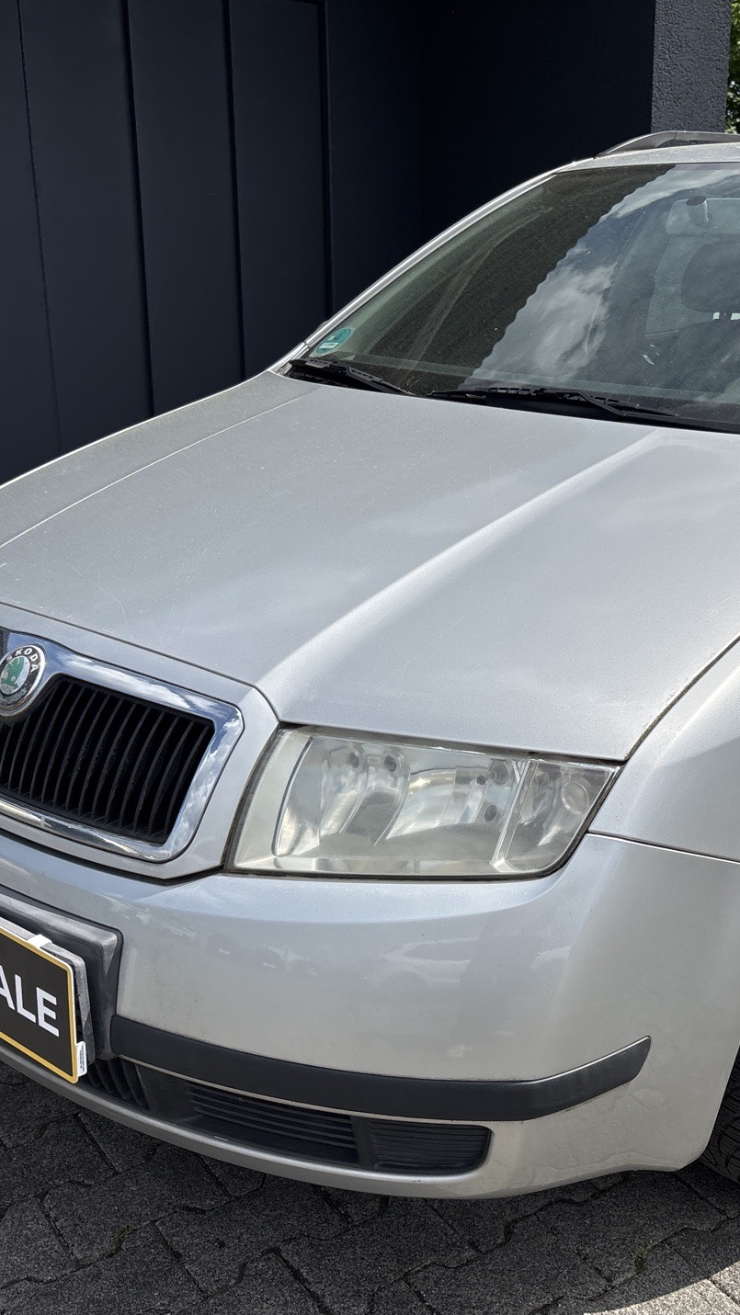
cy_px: 656
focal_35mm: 38
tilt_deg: -16.7
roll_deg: -2.1
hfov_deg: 30.6
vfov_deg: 52.8
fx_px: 1325
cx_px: 571
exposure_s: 1/5348
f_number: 1.6
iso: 50
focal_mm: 5.96
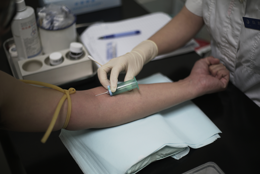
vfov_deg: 27.0
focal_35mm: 50
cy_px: 87
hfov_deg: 39.6
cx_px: 130
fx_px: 361
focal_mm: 50
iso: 250
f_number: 1.8
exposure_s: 1/160
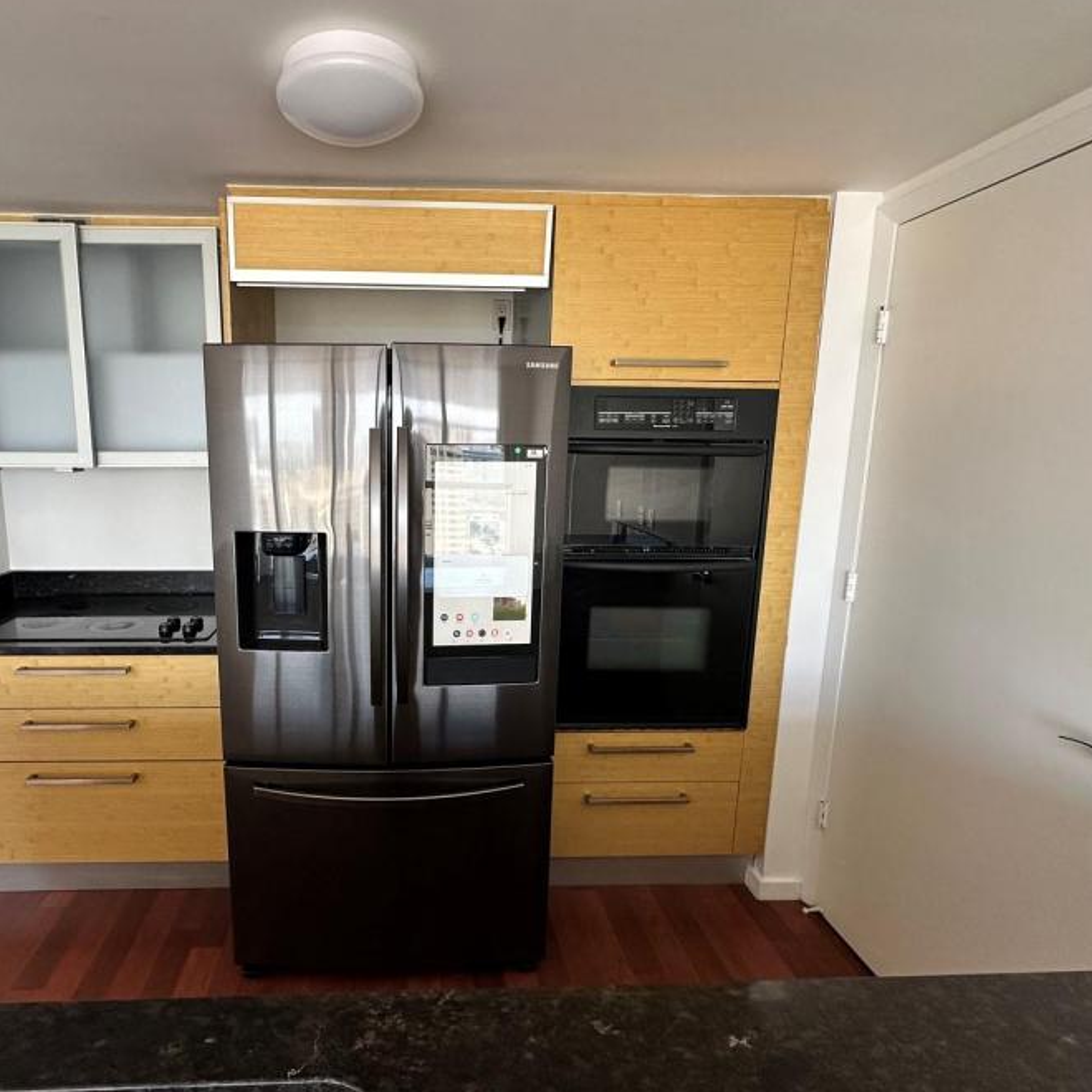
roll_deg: -0.5
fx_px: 642
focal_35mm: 18
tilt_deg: -9.0
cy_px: 549
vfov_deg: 80.7
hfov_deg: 79.5
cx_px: 422
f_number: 2.2
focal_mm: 2.22
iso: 125
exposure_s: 1/99
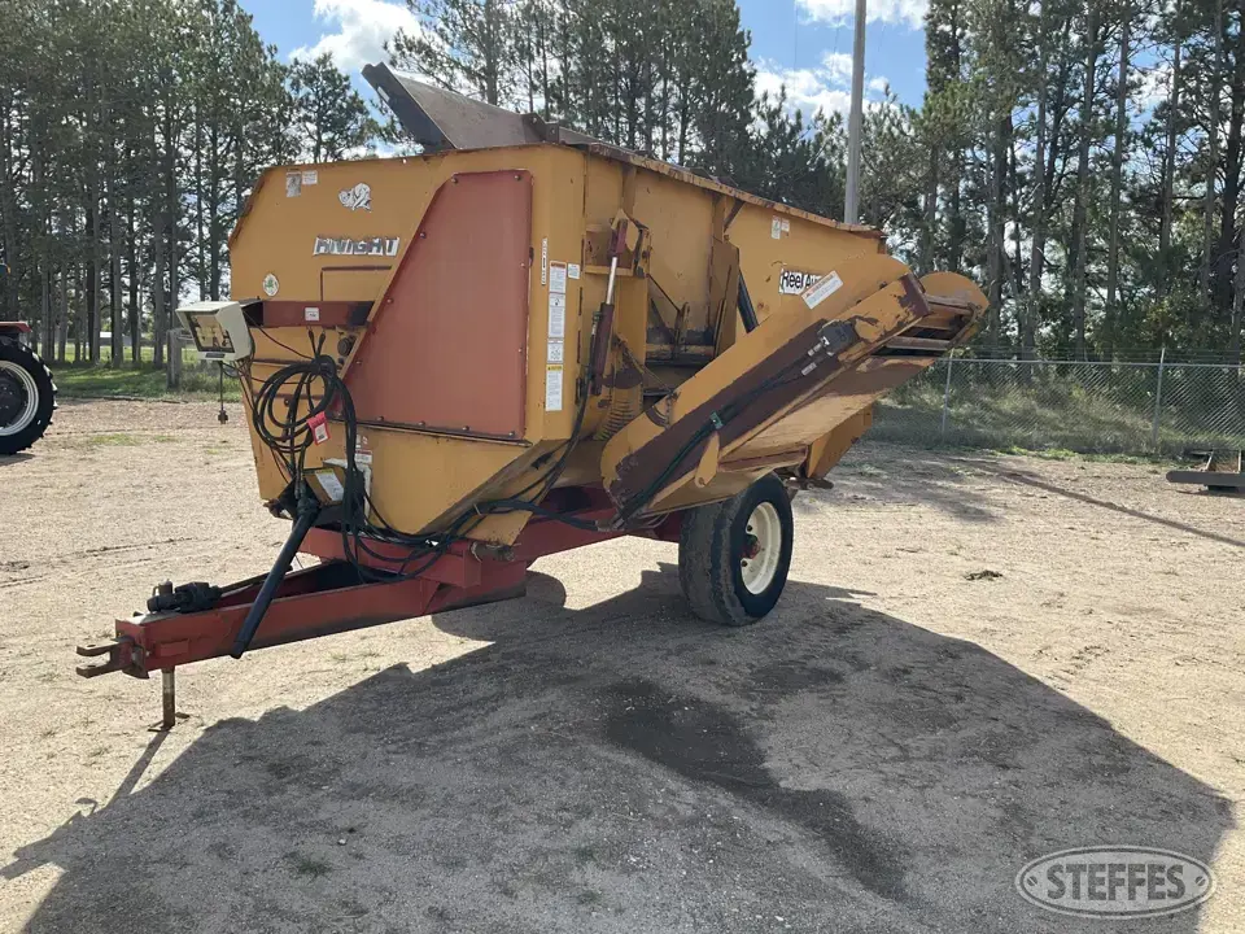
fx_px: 1043
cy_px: 467
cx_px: 622
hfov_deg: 61.7
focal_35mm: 29
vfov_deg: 48.2
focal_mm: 3
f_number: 1.8
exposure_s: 1/1015
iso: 25
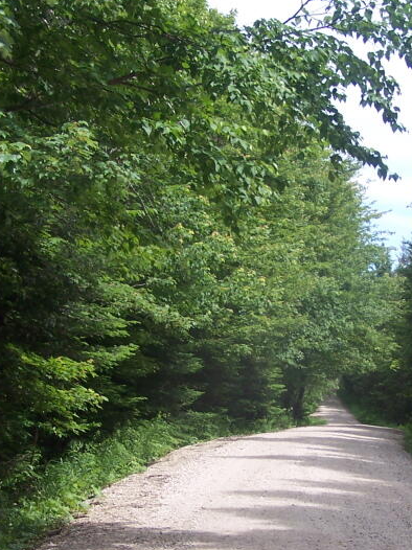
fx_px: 1175
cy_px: 344
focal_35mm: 74
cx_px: 271
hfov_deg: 19.8
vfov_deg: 26.3
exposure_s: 1/500
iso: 80
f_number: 2.8
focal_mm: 6.3
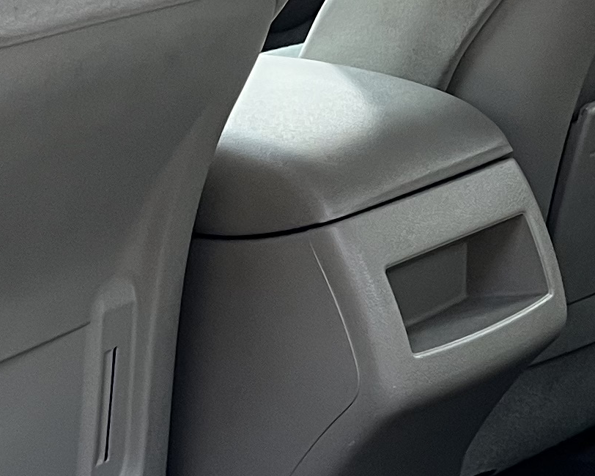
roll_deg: -0.3
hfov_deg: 15.3
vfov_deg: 12.2
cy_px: 226
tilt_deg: -18.0
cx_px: 344
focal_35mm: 126
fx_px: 2219
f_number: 1.5
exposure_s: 1/62
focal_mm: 5.7
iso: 125
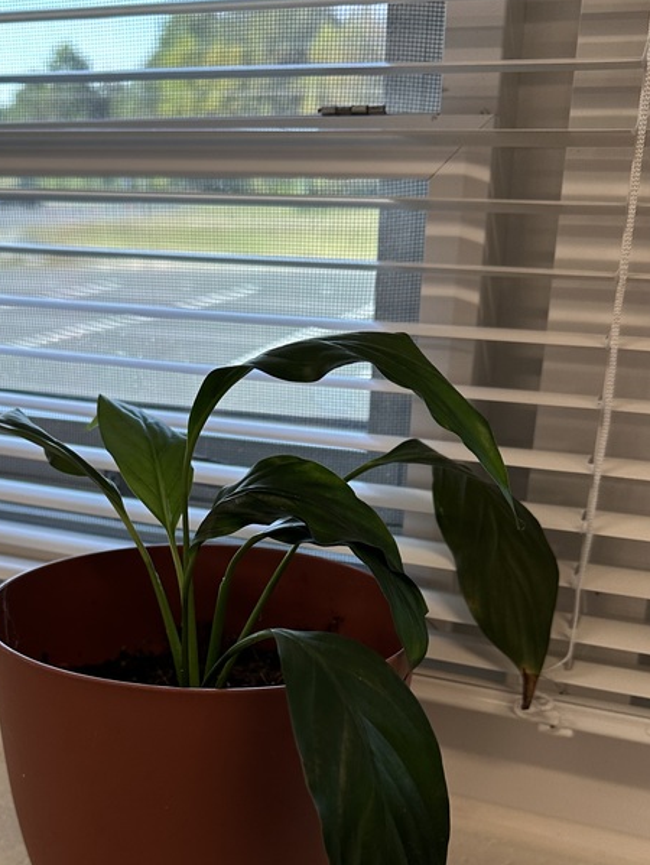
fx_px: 1025
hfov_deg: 34.9
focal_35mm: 41
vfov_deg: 44.4
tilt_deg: -28.8
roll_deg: -1.3
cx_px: 235
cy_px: 634
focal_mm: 6.86
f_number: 1.78
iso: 100
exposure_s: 1/125
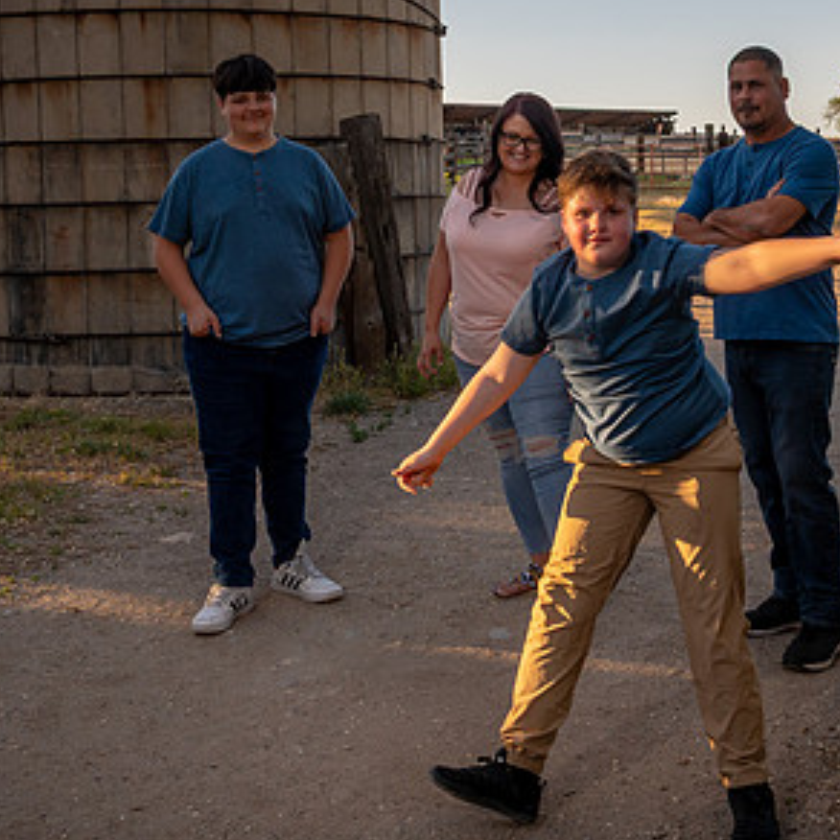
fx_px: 1455
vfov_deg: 31.6
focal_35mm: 53
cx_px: 437
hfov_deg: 32.2
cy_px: 210
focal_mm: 24
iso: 200
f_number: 8
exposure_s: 1/200
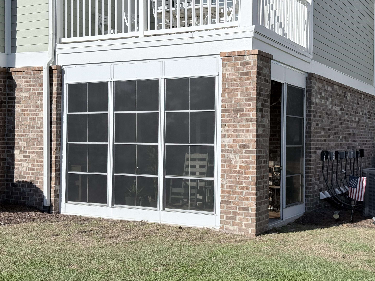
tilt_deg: -1.1
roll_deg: -2.8
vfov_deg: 28.6
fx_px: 552
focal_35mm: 51
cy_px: 140
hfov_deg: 37.5
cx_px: 199
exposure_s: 1/6024
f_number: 1.78
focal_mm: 6.76
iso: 64
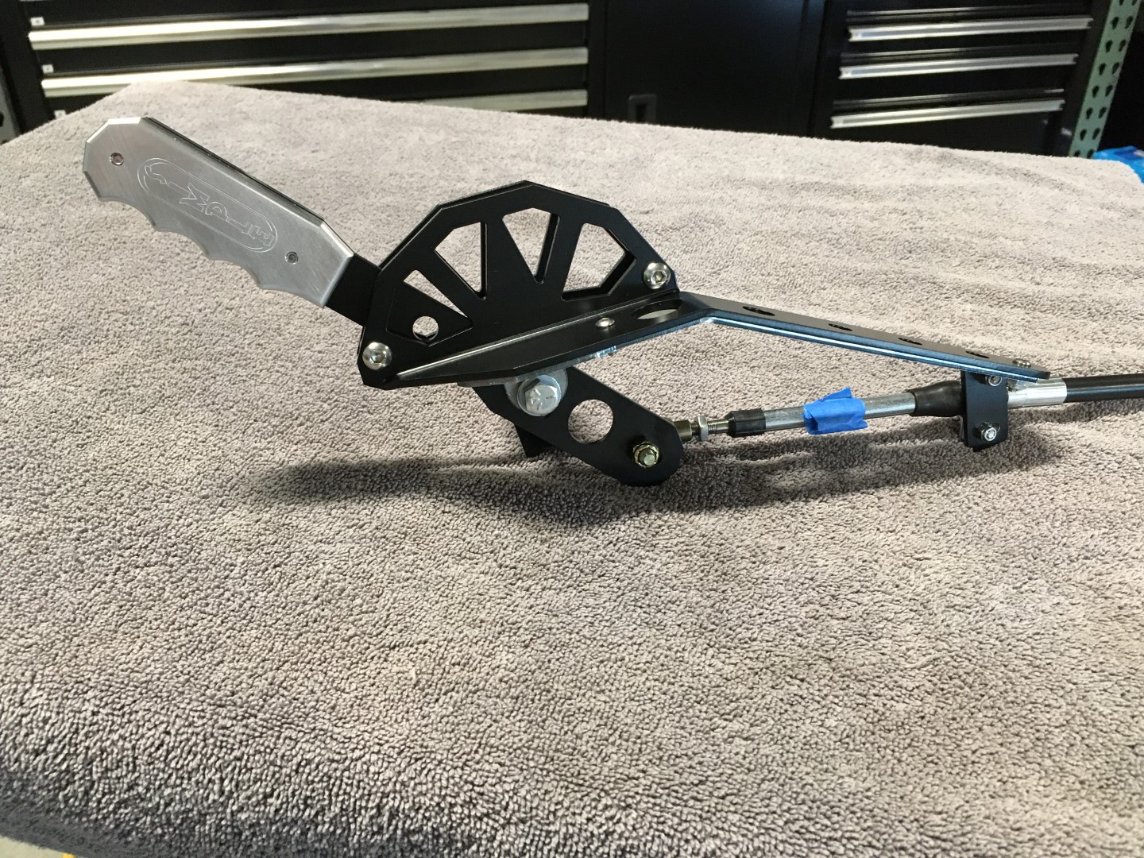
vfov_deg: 48.2
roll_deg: -0.8
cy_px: 429
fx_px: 958
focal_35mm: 29
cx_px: 572
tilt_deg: -35.2
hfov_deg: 61.7
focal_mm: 4.15
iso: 200
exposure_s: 1/30
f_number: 2.2
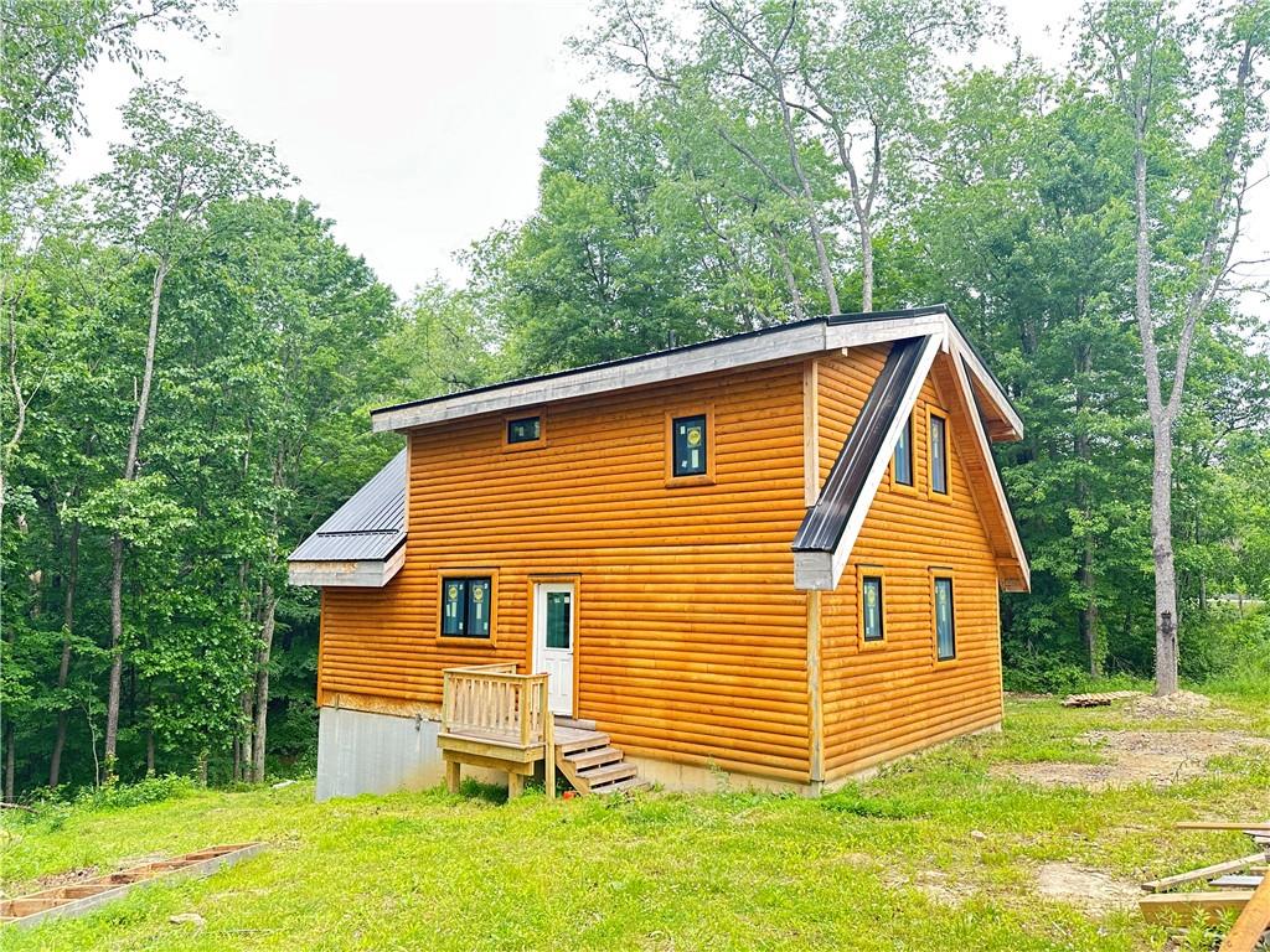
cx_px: 635
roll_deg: -0.8
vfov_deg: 56.8
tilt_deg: +7.9
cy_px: 476
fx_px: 881
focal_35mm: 24
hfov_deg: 71.6
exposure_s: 1/212
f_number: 1.78
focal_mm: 6.86
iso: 80
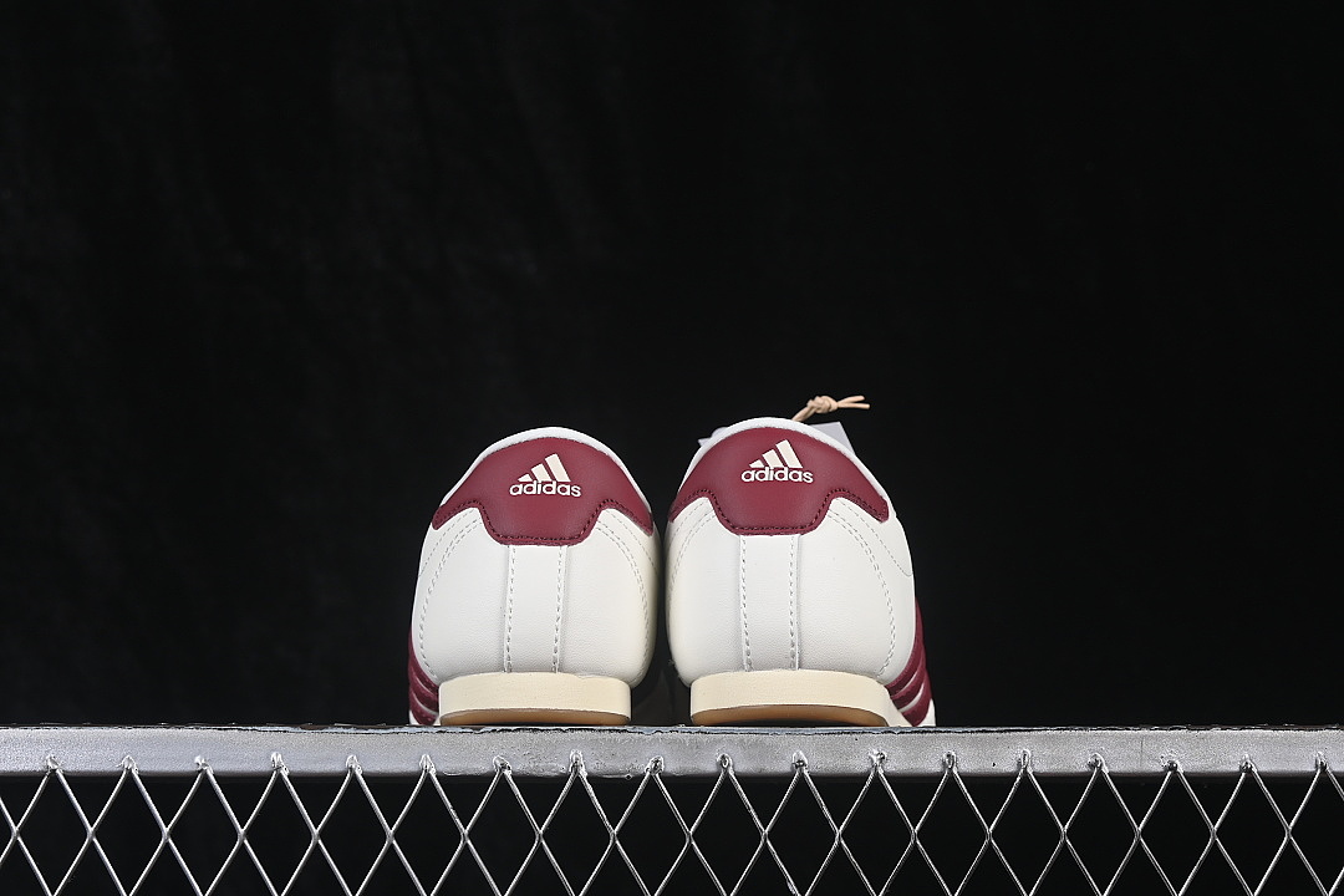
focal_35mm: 75
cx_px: 672
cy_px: 448
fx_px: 2800
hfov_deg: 27.0
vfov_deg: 18.2
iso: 160
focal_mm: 50
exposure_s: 1/80
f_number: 8
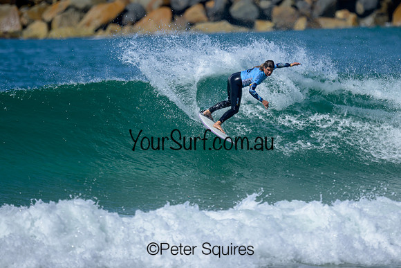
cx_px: 206
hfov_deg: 1.9
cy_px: 114
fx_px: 12253
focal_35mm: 1100
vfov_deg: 1.3
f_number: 6.3
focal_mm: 800
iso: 250
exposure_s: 1/2000
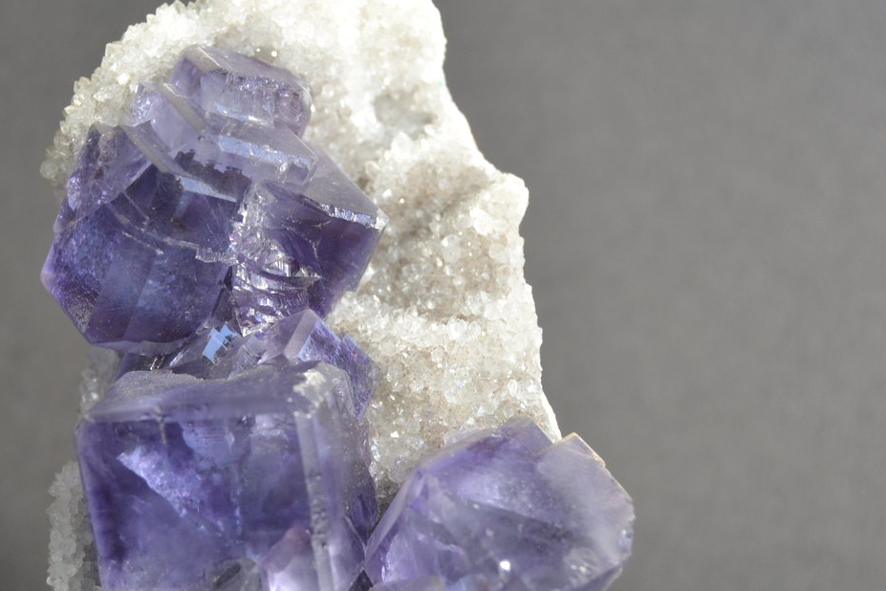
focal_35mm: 88
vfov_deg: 15.5
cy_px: 321
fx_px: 2166
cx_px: 281
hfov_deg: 23.0
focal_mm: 34
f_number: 5.6
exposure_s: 1/125
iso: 400
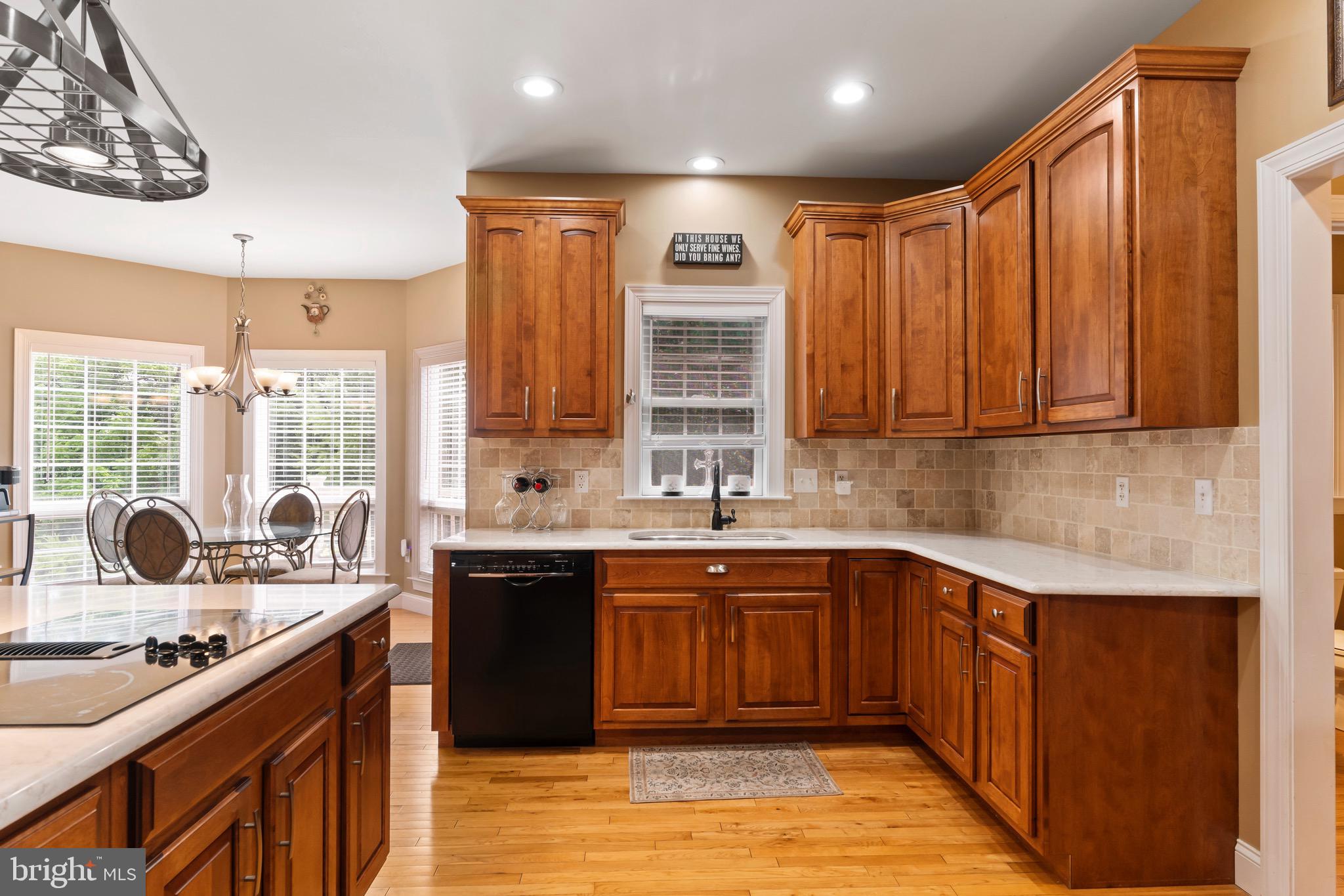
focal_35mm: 18
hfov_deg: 90.0
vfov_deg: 67.4
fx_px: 672
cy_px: 448
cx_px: 672
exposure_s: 1/10
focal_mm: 18
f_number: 8
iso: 500
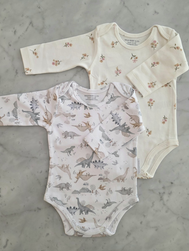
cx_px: 83
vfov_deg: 67.3
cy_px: 121
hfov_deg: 52.9
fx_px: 189
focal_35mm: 26
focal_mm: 6.3
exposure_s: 1/101
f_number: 1.7
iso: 320
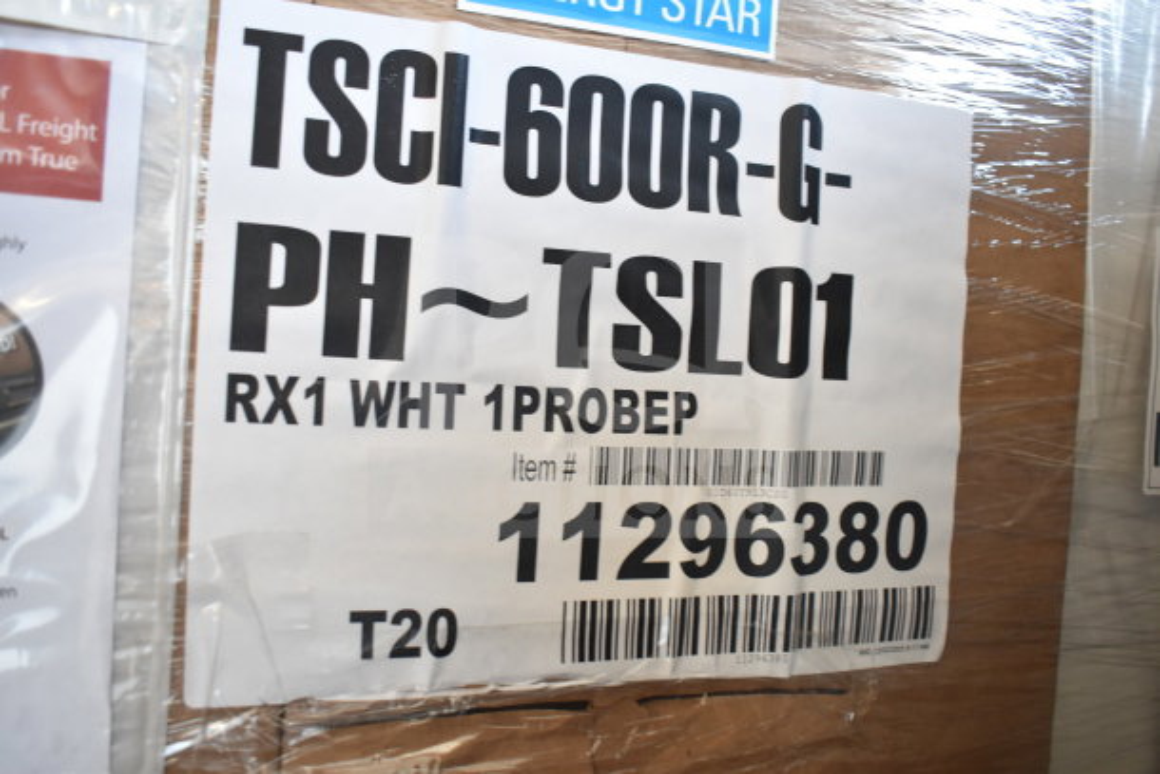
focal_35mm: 32
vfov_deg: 41.7
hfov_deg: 59.5
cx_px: 580
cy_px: 387
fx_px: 1015
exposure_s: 1/30
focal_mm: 21
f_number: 3.8
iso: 800
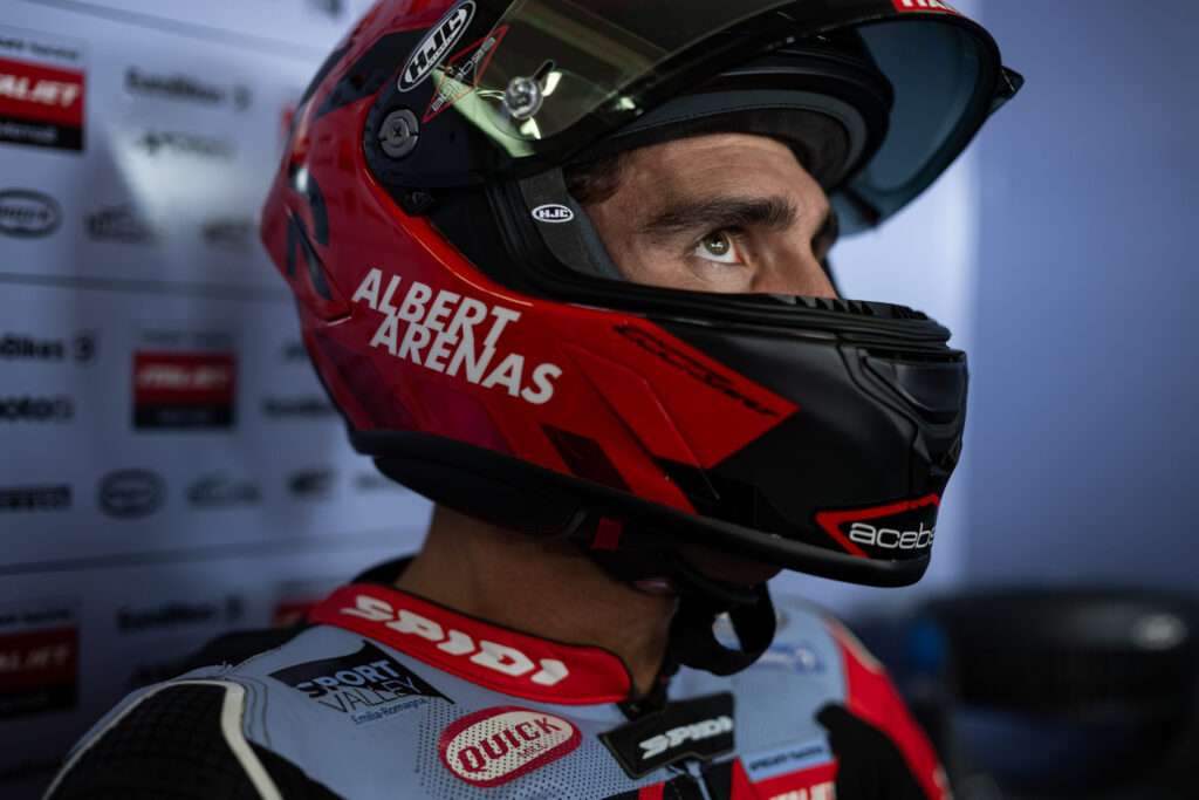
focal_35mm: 50
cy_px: 400
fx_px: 1665
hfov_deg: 39.6
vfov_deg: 27.0
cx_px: 600
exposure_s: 1/400
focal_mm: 50
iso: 800
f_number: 2
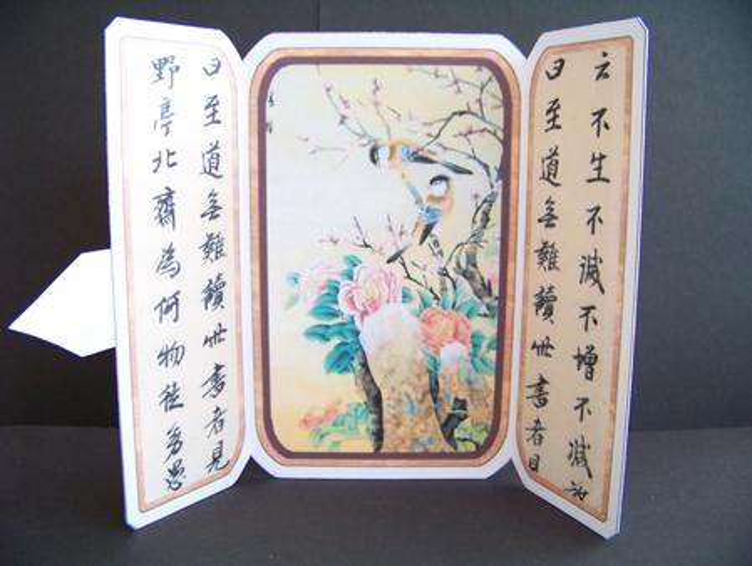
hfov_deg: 51.3
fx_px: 783
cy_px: 283
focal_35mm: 36
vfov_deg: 39.7
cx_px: 376
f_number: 2.8
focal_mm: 5.85
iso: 400
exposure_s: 1/30
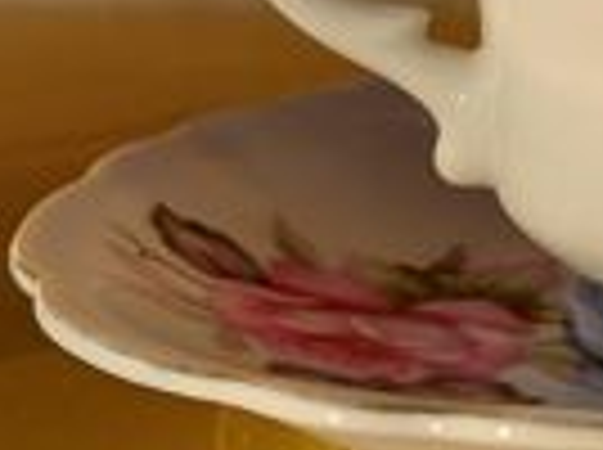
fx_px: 1948
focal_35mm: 112
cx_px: 729
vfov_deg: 13.0
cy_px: 27
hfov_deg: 16.8
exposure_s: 1/3876
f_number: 1.8
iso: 50
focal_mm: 4.69
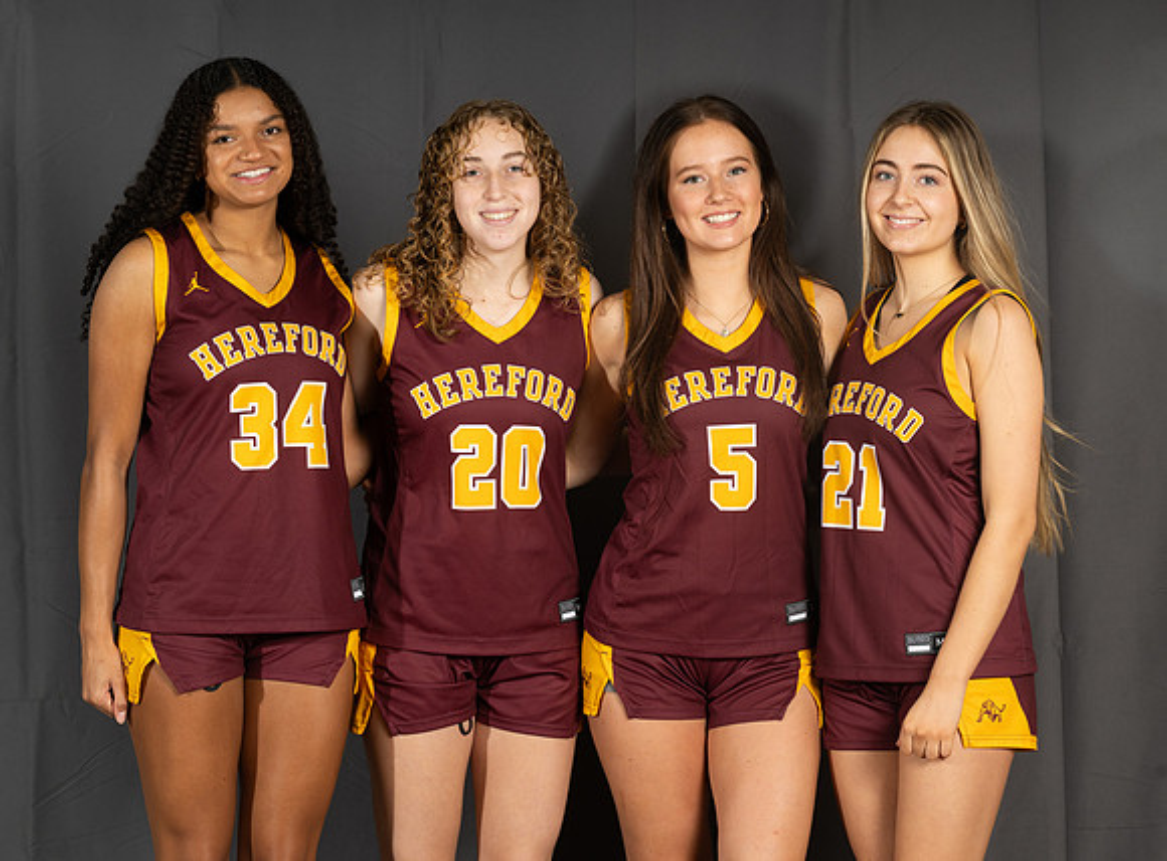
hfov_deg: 15.5
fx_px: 4283
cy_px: 422
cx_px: 665
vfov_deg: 11.5
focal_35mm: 128
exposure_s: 1/200
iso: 200
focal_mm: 110
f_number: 8
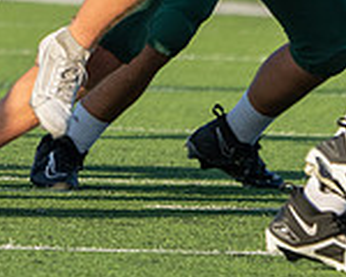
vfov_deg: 1.0
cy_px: -197
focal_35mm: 1546
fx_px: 15831
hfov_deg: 1.3
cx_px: -197
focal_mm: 285
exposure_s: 1/1250
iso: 400
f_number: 5.6
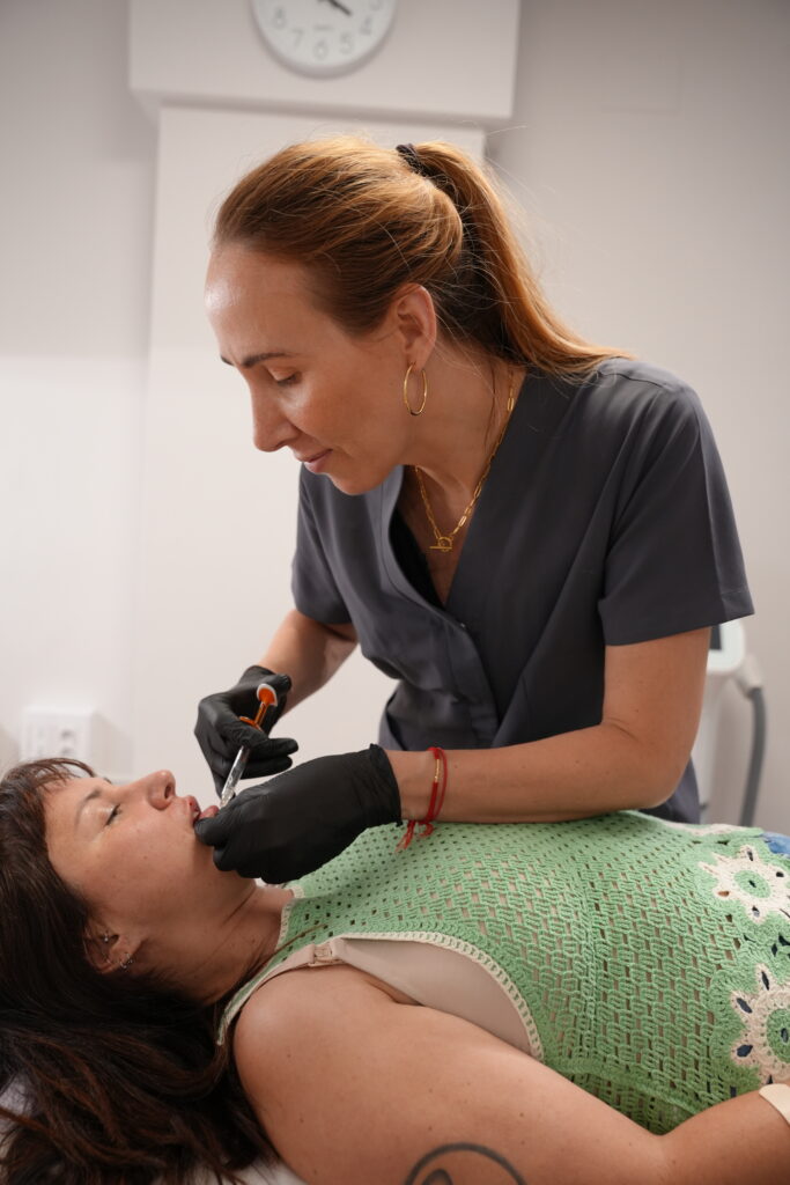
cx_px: 395
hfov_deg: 41.5
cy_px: 592
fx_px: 1043
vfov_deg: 59.2
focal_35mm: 32
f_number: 4
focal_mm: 31.7
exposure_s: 1/160
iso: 1250
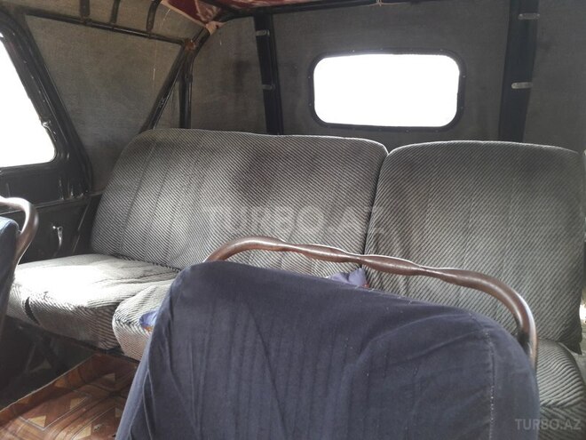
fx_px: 474
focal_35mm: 28
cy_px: 220
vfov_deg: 49.7
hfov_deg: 63.4
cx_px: 293
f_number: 1.9
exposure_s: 1/100
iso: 80
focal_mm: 3.7
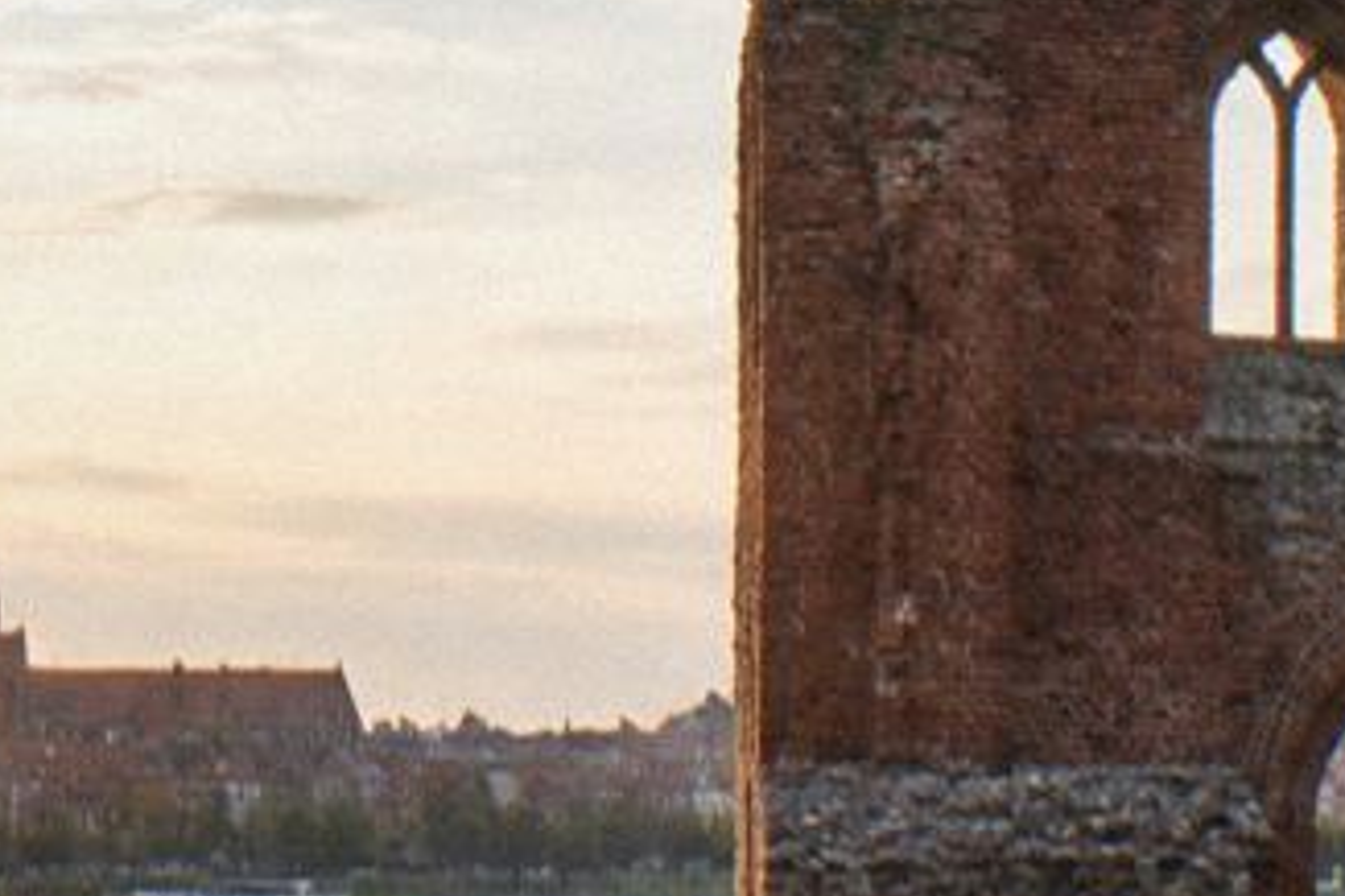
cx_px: 1217
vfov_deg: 9.5
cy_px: 751
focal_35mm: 144
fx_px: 5377
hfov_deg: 14.1
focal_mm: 47
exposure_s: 1/200
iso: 6400
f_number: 3.5
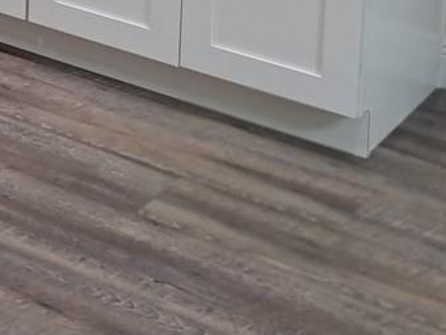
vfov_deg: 11.6
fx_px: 1456
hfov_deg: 15.3
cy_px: -356
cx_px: -334
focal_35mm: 113
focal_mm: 5.23
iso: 125
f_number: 1.8
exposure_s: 1/60
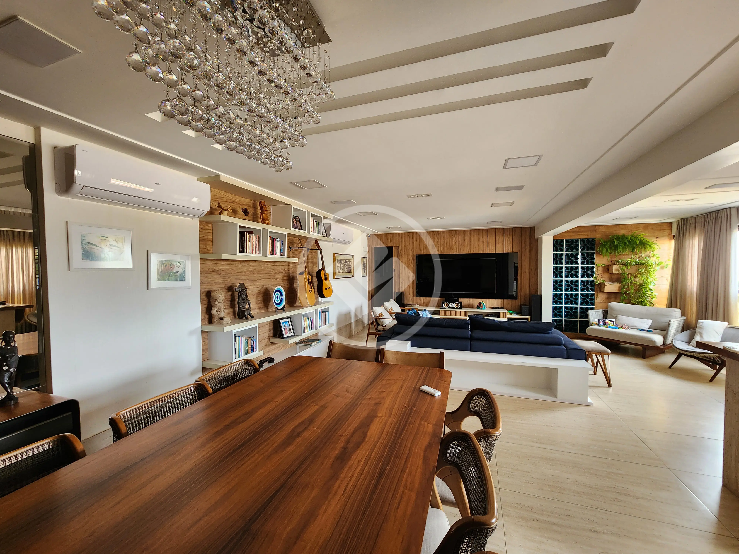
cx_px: 370
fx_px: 278
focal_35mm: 13
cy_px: 277
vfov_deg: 89.9
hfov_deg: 106.2
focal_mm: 2.2
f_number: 2.2
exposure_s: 1/60
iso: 200
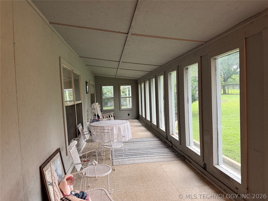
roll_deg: +2.8
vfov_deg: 56.8
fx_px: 186
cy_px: 100
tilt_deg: -2.8
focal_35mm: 24
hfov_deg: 71.6
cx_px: 134
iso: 250
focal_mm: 6.76
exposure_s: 1/60
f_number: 1.78
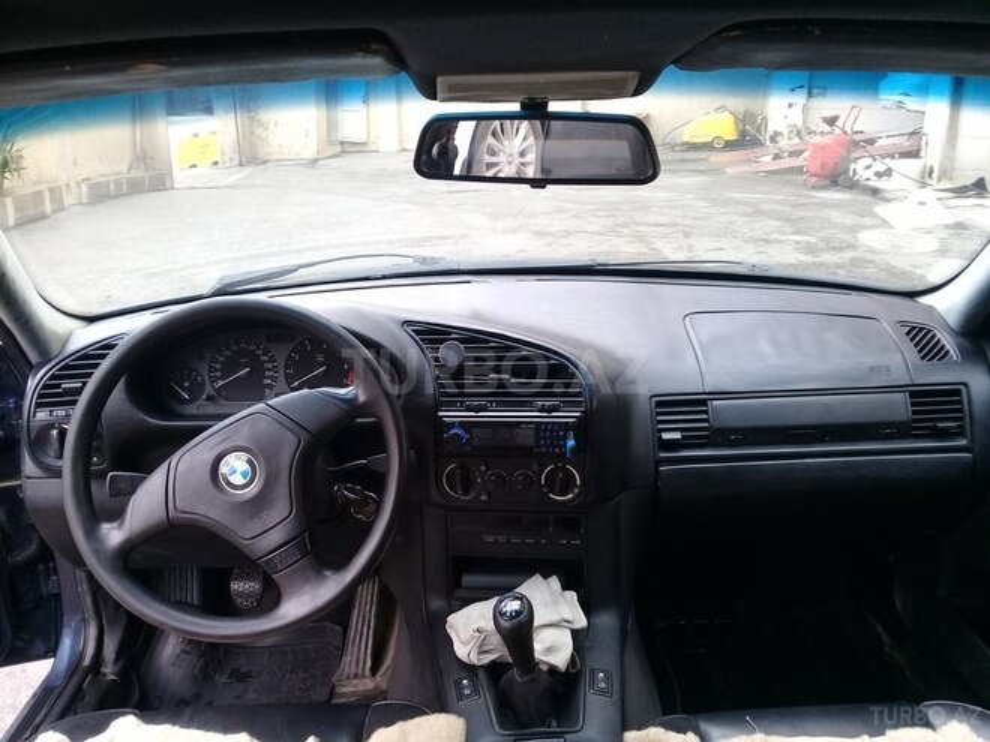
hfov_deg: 58.4
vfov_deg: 45.4
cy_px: 371
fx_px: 887
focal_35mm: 31
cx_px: 495
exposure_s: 1/33
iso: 50
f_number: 2.2
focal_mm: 3.3
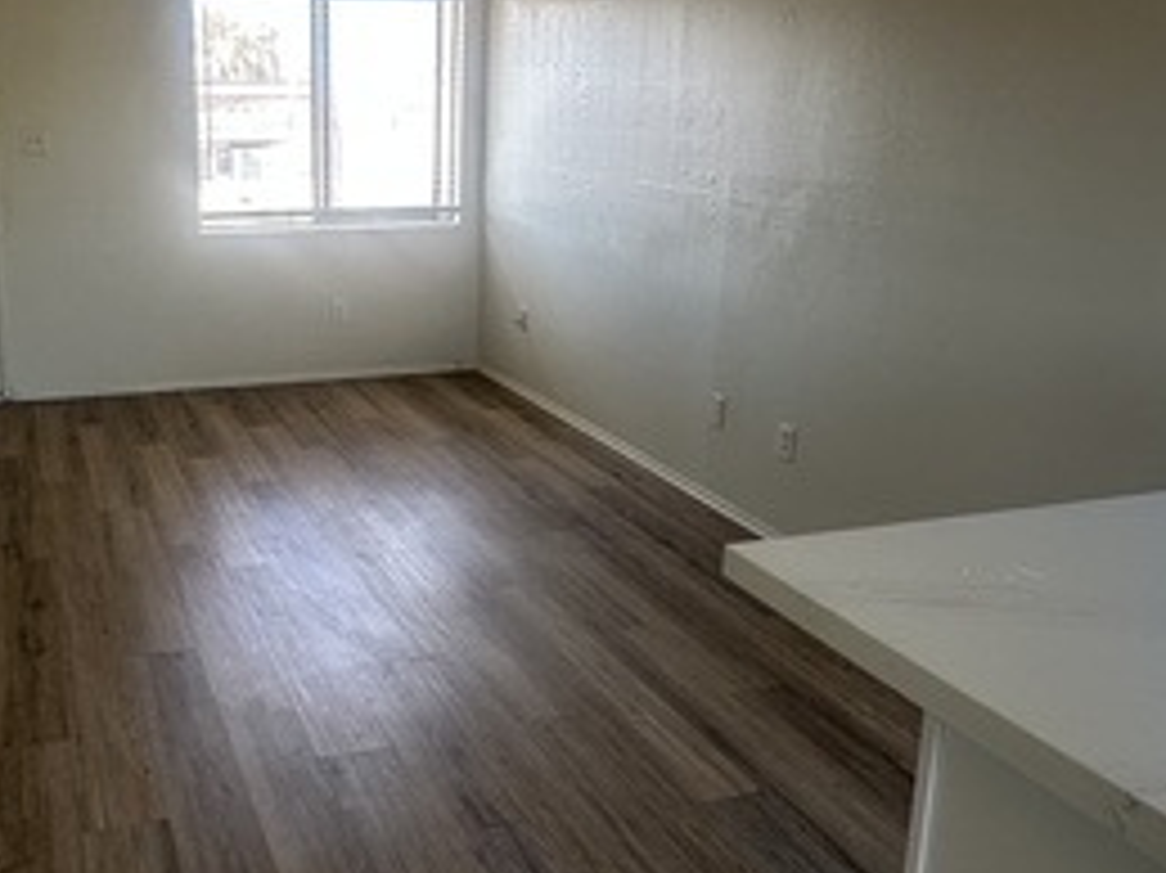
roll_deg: +0.2
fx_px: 1212
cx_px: 367
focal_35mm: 36
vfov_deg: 39.6
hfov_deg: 50.2
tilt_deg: -14.6
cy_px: 428
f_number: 2.2
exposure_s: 1/99
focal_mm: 2.22
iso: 125
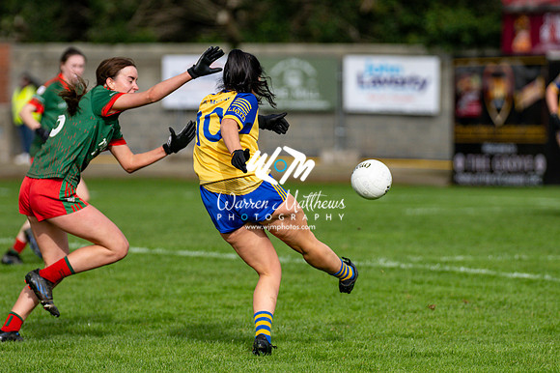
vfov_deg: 4.4
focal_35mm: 315
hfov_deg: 6.5
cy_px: 186
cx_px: 280
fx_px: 4897
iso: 360
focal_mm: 210
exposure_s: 1/6400
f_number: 2.8
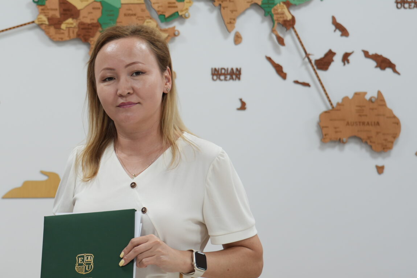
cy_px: 134
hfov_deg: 22.3
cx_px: -18
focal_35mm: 87
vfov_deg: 15.7
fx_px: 1008
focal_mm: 39
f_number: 4
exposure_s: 1/40
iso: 160
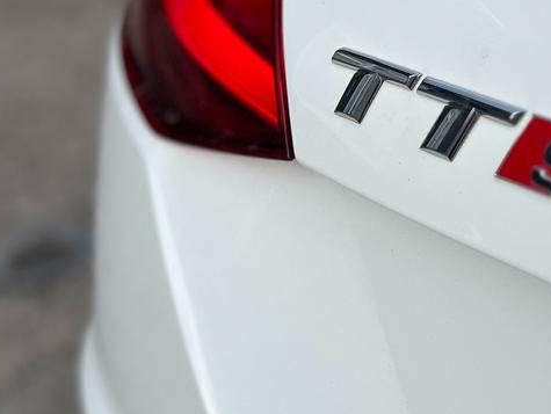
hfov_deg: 27.0
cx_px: 473
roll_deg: +4.0
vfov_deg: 21.0
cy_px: 147
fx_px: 1115
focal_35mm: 70
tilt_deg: -26.8
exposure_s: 1/4274
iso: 50
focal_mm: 5.7
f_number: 1.5
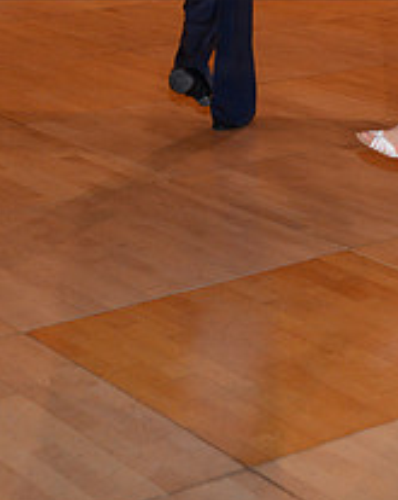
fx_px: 1786
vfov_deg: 15.4
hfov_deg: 12.7
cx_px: 327
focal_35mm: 121
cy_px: -80
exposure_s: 1/200
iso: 2000
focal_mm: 46
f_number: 4.5
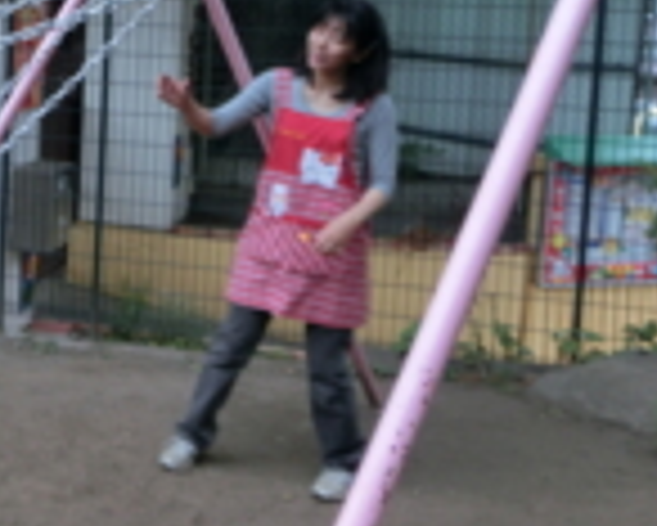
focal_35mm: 64
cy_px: 90
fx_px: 1245
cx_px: -130
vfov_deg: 23.5
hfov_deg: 26.3
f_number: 3
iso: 80
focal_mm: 4.24
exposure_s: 1/160
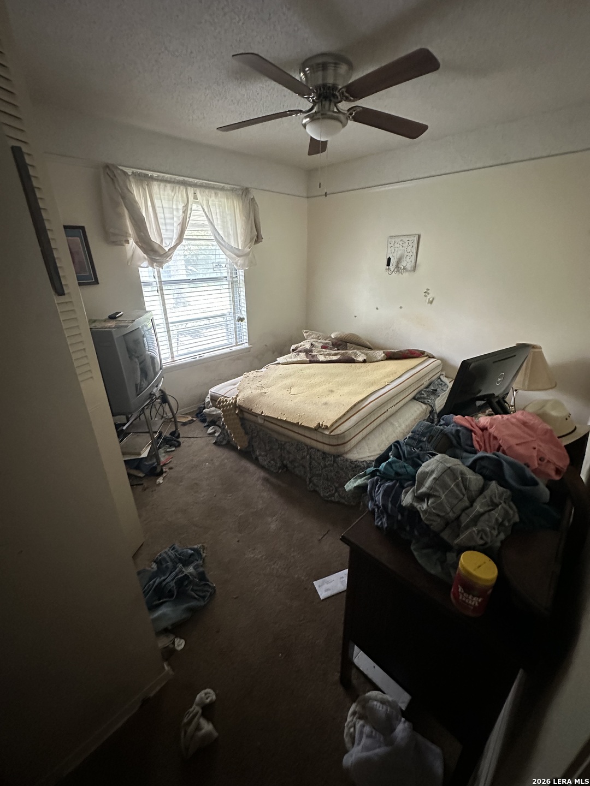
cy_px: 393
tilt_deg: -23.0
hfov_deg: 85.7
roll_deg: -1.0
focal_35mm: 14
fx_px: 318
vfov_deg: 102.1
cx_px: 295
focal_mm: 2.22
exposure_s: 1/60
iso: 800
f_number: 2.2
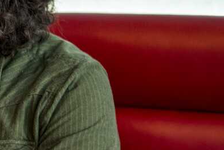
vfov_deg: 9.8
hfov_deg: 14.0
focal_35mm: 140
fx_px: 871
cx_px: -82
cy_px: 80
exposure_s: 1/100
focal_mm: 50
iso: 1600
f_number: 1.8
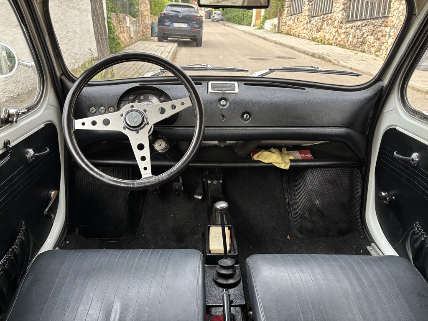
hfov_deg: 67.3
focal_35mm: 26
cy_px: 160
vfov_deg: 53.1
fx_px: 321
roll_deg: -0.5
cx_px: 214
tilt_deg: -19.7
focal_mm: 5.96
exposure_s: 1/60
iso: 160
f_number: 1.6
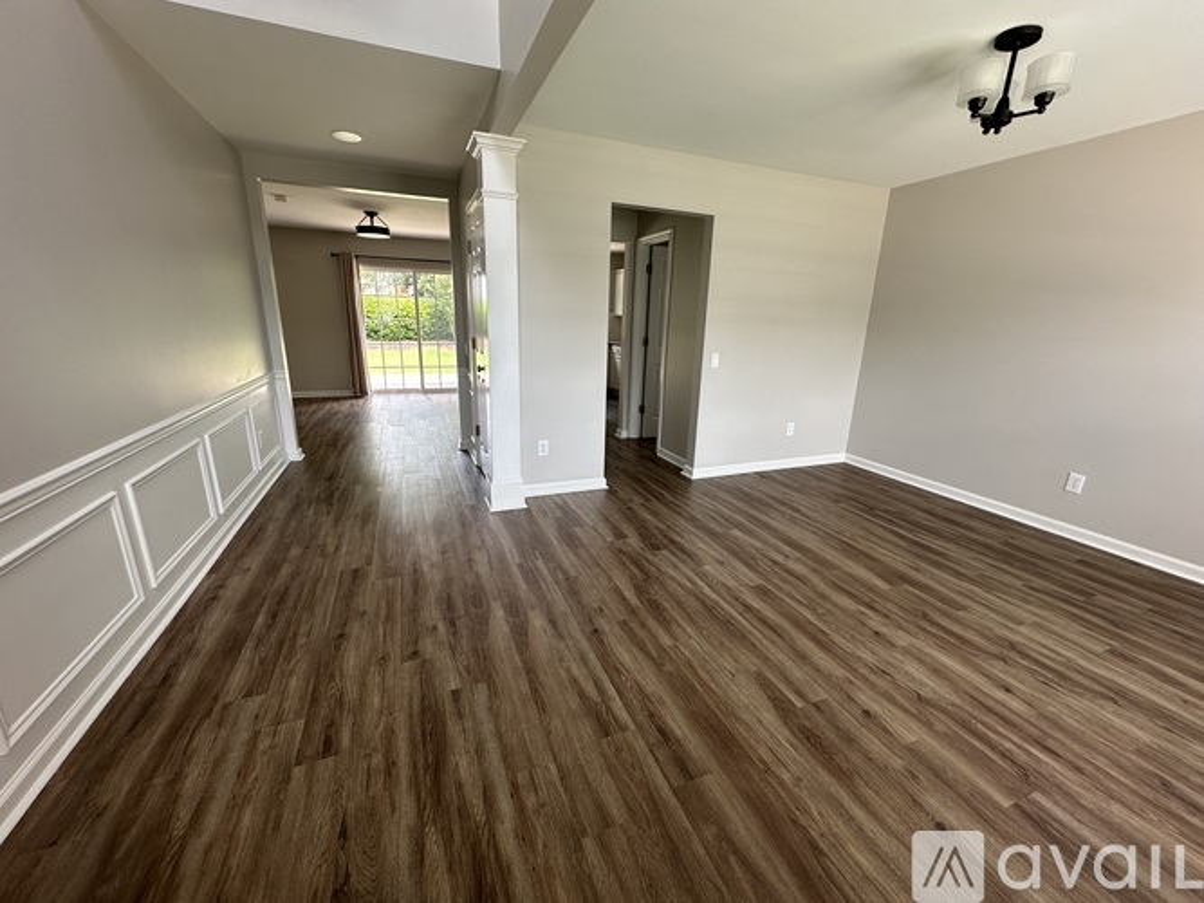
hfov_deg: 102.1
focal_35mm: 14
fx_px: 487
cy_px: 452
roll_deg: -1.5
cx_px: 602
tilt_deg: -15.3
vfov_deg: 85.7
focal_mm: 2.22
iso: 64
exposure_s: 1/99
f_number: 2.2
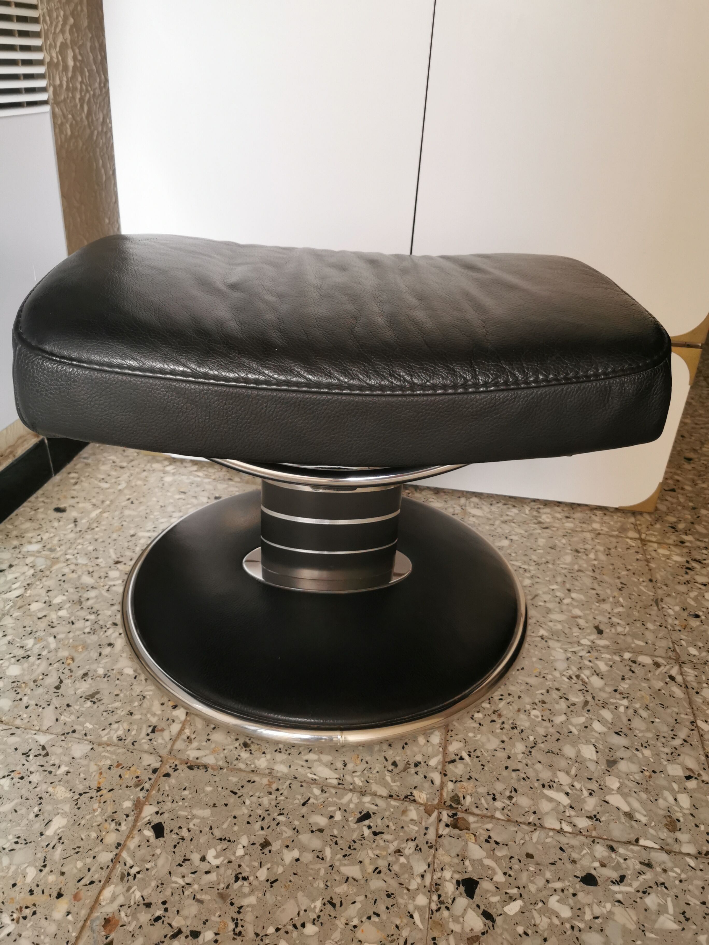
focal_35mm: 27
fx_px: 737
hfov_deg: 51.4
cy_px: 472
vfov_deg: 65.3
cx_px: 354
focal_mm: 5.56
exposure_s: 1/50
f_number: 1.6
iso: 200
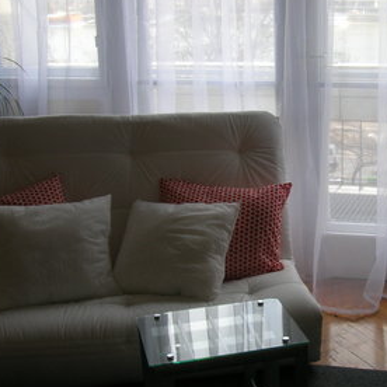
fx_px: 734
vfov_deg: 29.5
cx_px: 308
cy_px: 182
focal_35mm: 58
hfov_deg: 28.9
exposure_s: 1/46.3
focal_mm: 5.7
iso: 50
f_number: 4.9
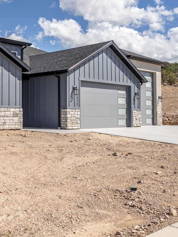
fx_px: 308
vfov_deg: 41.9
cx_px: -19
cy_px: 98
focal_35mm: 45
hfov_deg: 29.1
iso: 320
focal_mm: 22.5
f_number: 13
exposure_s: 1/640
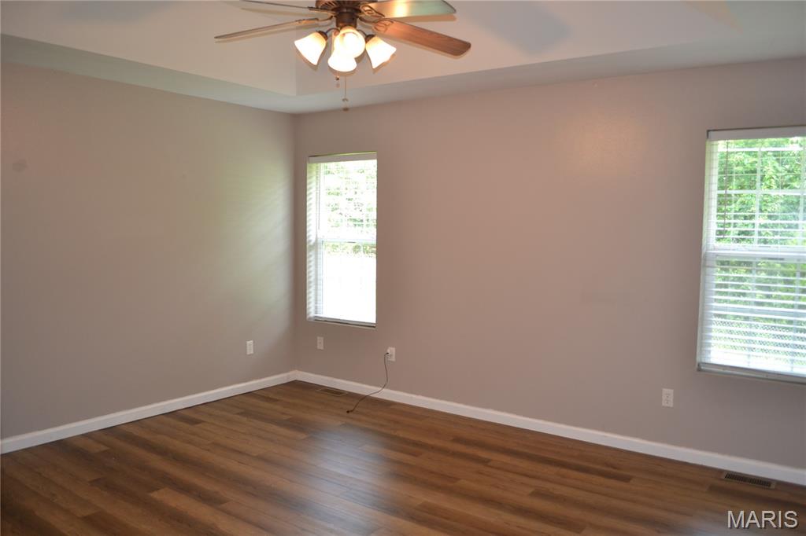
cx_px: 403
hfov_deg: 67.4
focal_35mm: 27
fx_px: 604
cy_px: 268
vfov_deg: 47.9
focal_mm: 18
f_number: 4
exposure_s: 1/100
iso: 400
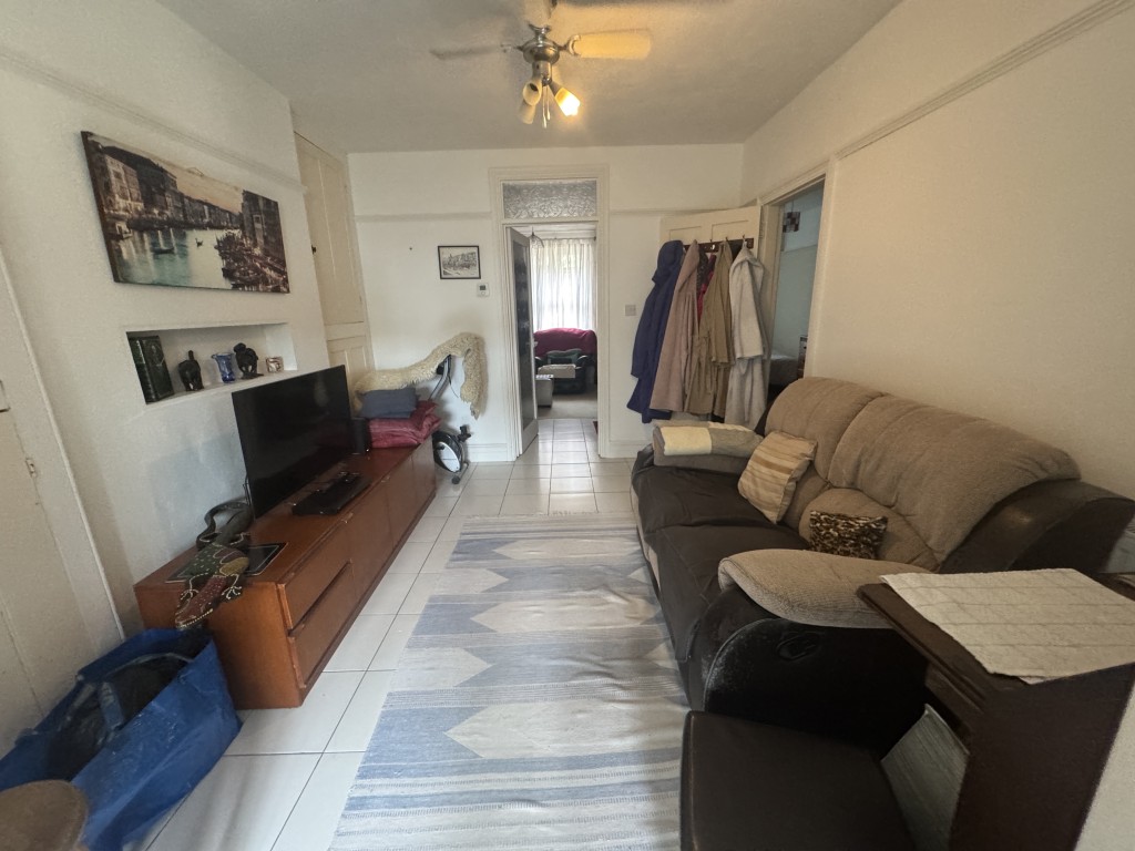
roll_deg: +1.8
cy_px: 426
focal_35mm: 14
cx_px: 568
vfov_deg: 85.7
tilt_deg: -12.1
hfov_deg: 102.1
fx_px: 459
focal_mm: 2.22
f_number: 2.2
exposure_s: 1/60
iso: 640
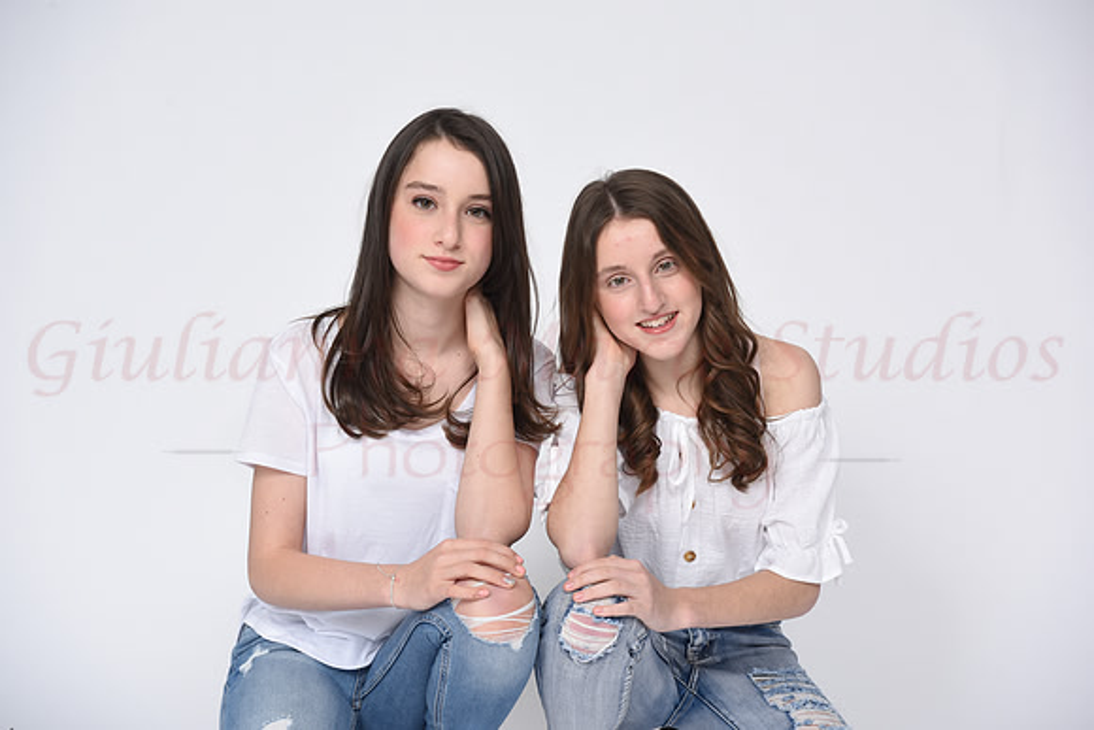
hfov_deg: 36.2
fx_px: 1672
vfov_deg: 24.6
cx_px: 547
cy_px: 365
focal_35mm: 55
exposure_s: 1/100
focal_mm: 55
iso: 160
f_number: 8
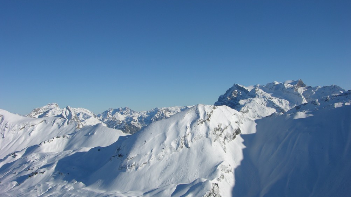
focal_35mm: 39
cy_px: 98
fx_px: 363
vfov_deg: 30.4
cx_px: 174
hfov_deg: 51.6
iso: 50
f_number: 7.1
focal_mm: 8.9
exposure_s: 1/413
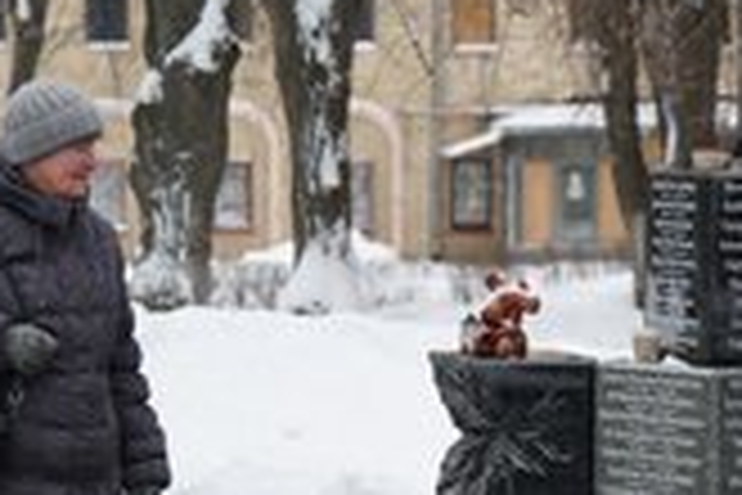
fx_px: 3504
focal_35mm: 170
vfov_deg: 8.1
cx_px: 382
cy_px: 326
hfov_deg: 12.1
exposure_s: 1/160
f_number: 4
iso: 100
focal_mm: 70
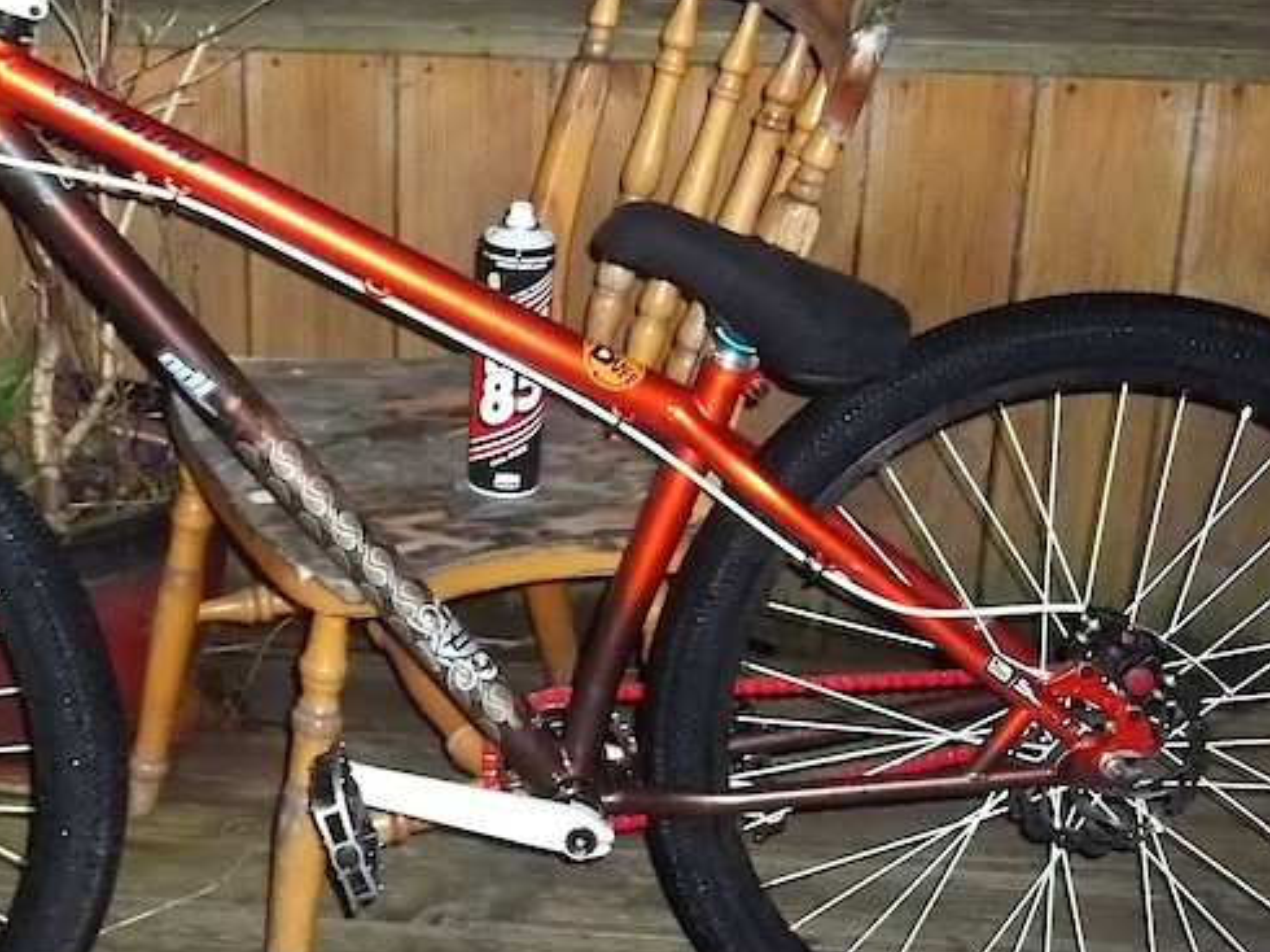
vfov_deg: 21.3
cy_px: 482
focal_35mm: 69
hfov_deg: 27.6
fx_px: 2530
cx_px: 262
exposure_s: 1/30
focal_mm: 5.9
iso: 400
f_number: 3.3
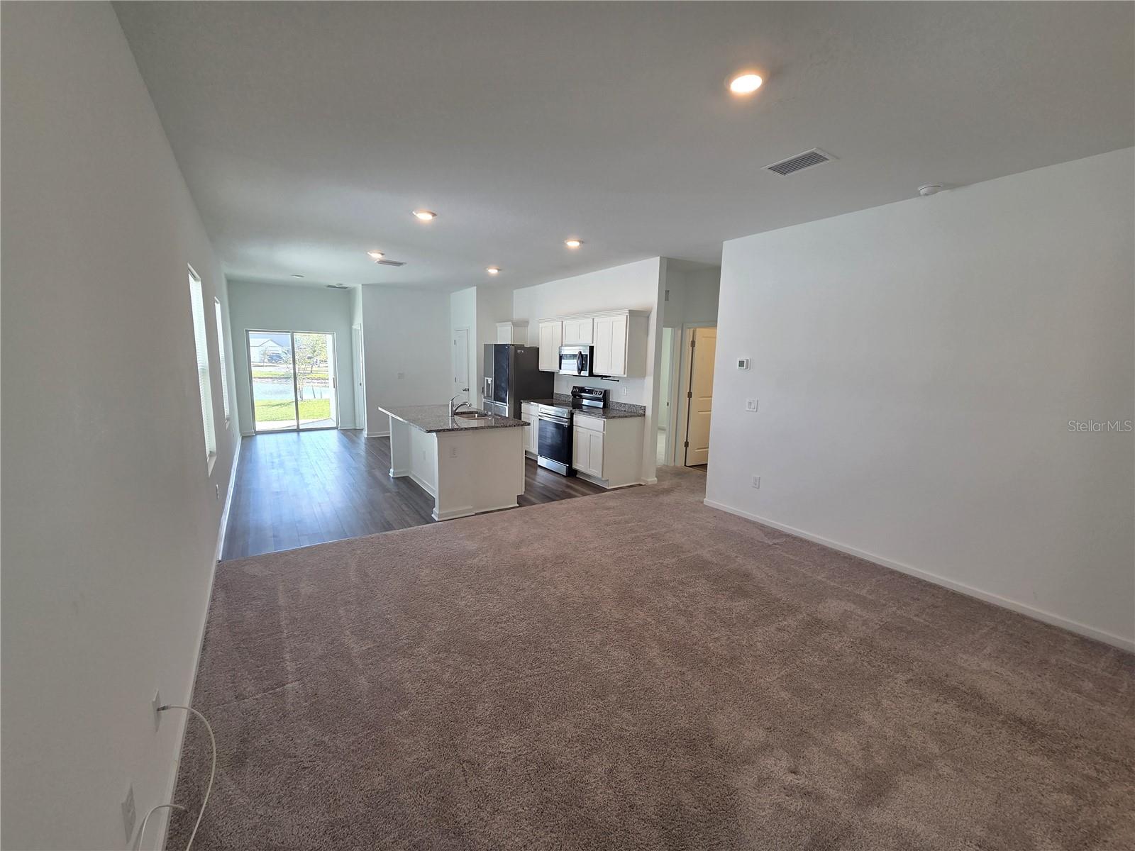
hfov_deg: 106.2
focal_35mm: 13
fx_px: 426
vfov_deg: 89.9
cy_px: 426
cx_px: 568
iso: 100
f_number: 2.2
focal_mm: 2.2
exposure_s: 1/120
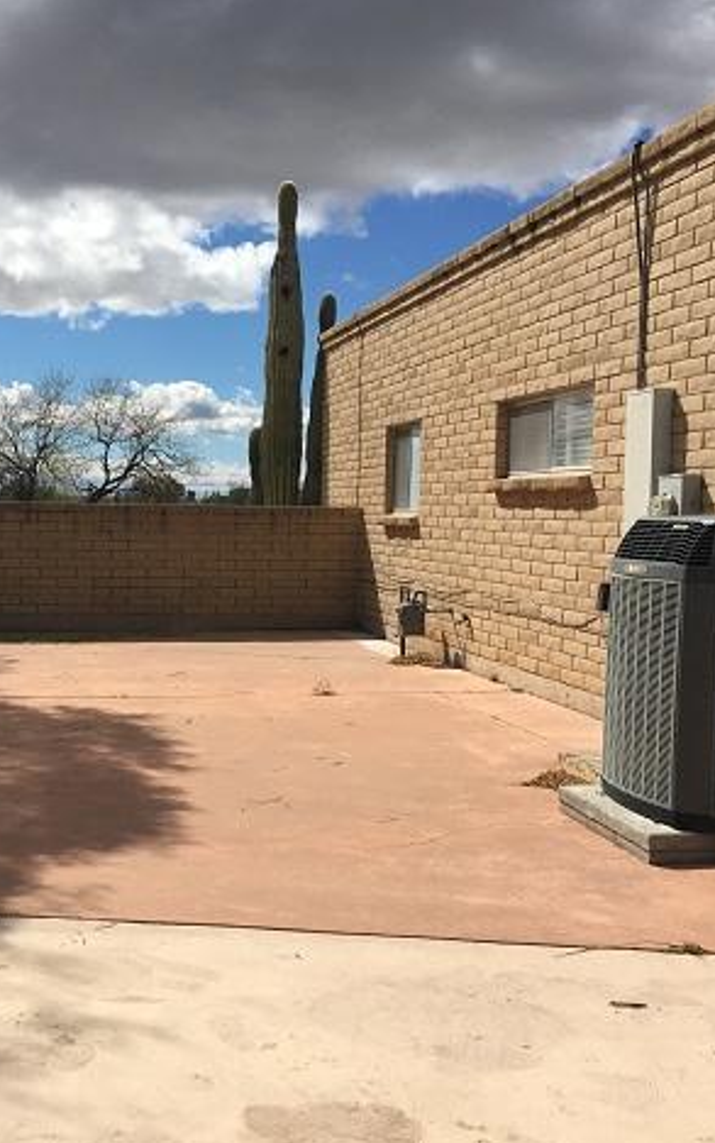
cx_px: 117
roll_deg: -1.2
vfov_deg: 47.2
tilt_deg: -2.8
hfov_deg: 29.7
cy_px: 574
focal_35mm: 42
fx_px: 1308
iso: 25
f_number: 2.2
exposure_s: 1/3497
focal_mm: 4.15
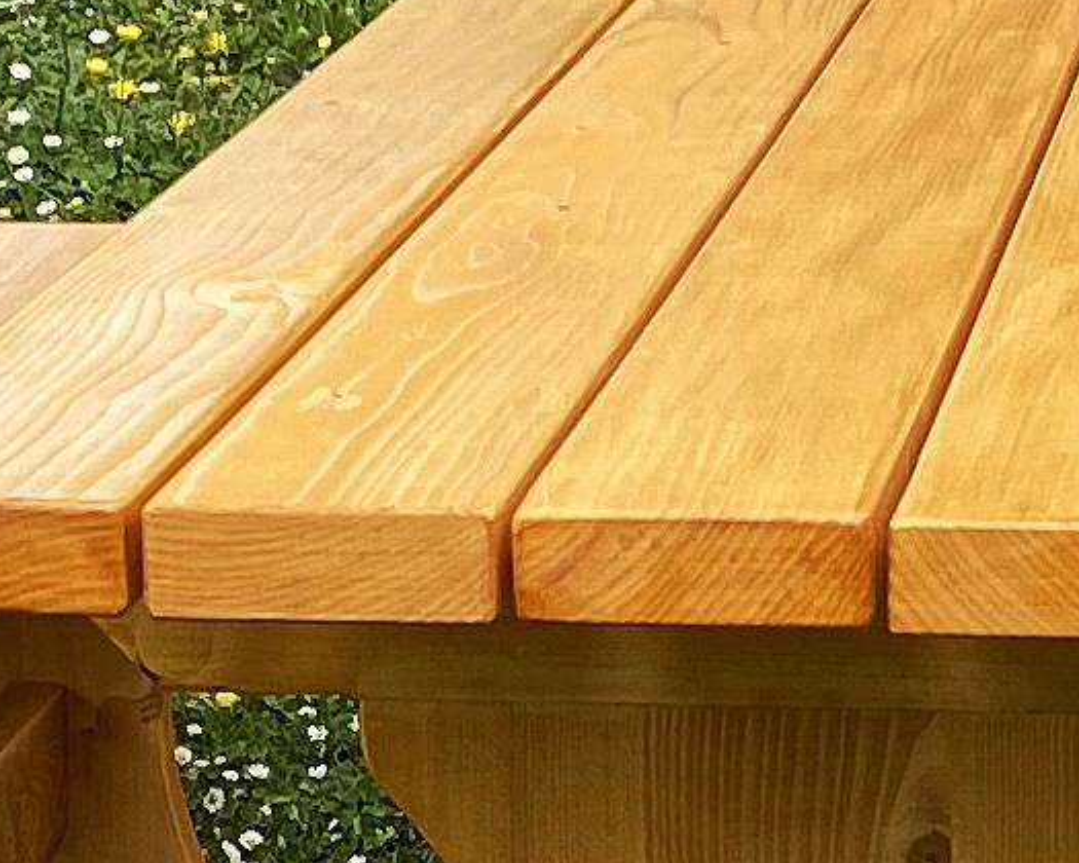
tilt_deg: -17.0
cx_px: 789
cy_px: 916
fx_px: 6227
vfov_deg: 7.9
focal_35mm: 195
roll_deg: -1.2
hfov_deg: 9.9
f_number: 1.8
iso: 32
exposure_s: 1/845
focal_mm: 4.25
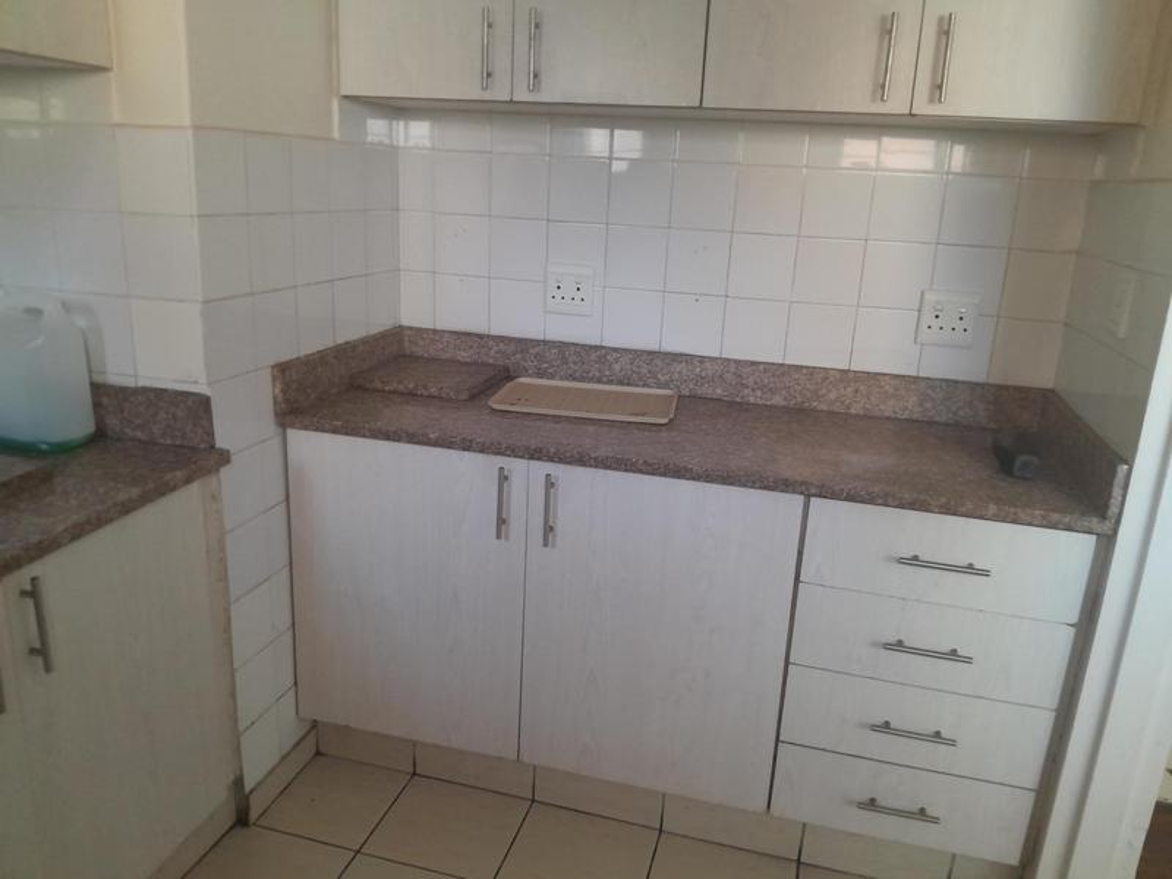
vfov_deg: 53.1
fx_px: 880
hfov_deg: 67.3
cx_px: 586
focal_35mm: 26
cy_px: 440
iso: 320
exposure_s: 1/60
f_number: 1.8
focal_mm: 3.98
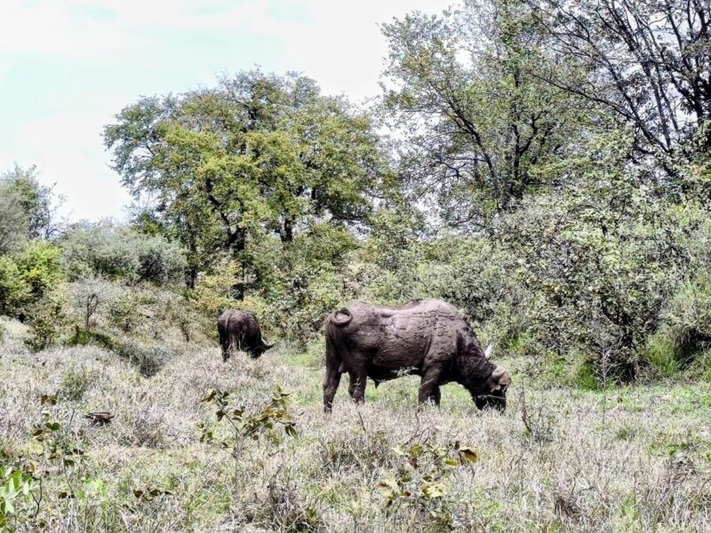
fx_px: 1931
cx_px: 356
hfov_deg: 20.9
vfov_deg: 15.7
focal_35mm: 94
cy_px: 266
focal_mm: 6.14
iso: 50
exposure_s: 1/379
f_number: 1.65
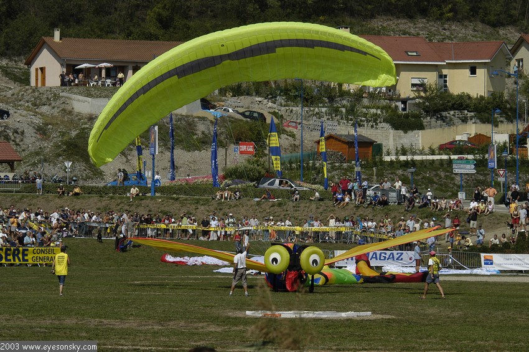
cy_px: 176
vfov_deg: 6.8
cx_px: 264
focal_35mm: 202
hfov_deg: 10.2
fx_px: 2973
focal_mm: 135
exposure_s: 1/1000
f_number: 8
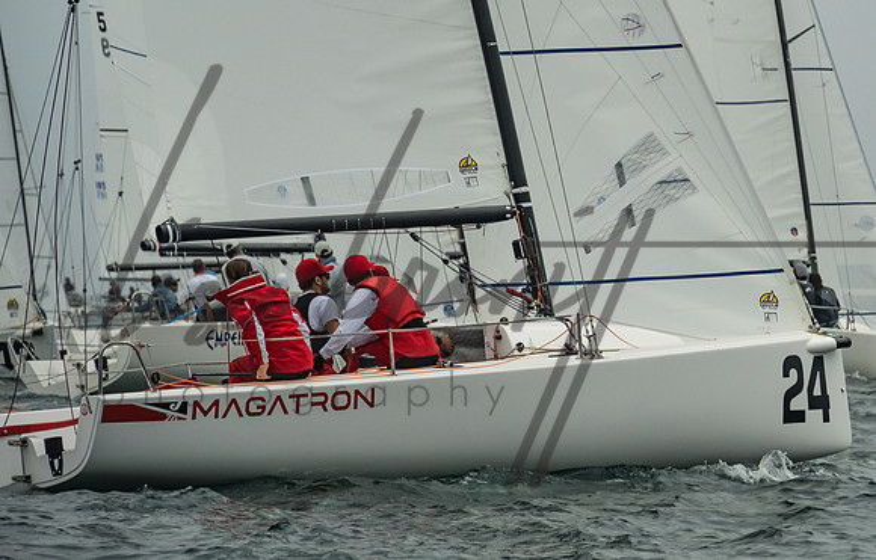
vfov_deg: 4.2
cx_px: 677
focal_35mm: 316
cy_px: 107
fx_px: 7600
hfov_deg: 6.6
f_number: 9
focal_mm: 200
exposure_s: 1/3200
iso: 800
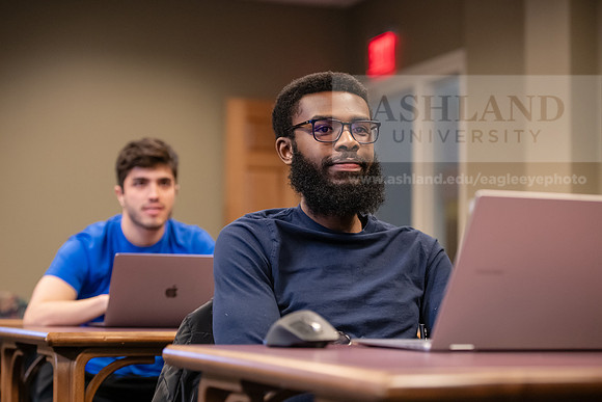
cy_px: 201
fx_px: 1371
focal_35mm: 82
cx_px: 301
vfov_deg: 16.7
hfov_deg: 24.8
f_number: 3.2
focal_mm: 82
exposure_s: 1/200
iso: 2500
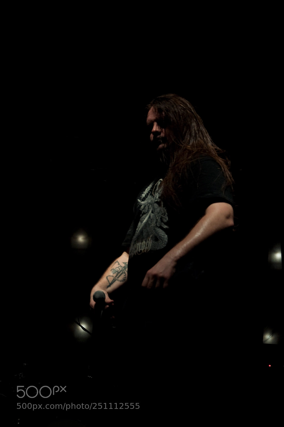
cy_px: 214
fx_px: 925
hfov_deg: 17.5
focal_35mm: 78
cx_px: 142
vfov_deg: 26.0
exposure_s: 1/80
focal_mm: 52
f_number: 5
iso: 800
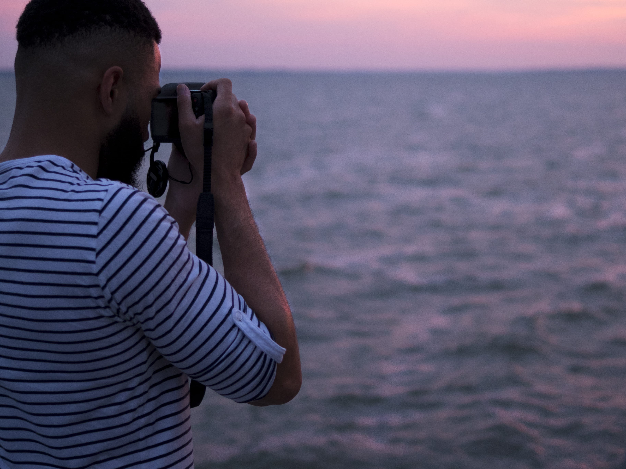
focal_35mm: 71
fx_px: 1284
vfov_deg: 20.6
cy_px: 139
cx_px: 376
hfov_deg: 27.3
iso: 800
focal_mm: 25
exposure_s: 1/160
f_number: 1.4
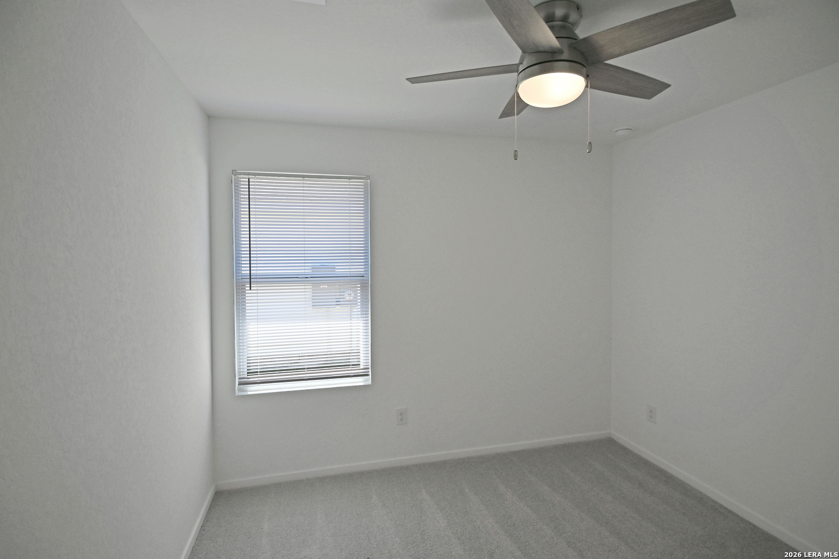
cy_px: 280
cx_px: 420
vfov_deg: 67.4
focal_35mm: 18
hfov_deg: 90.0
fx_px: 419
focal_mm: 12
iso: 64
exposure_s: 1/80
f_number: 4.5
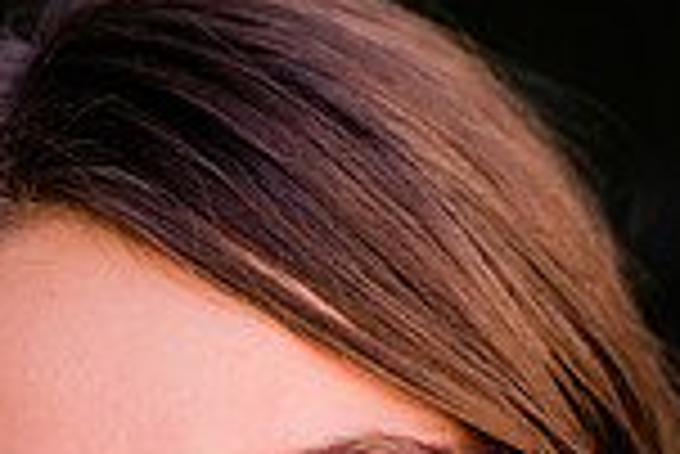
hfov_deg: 6.3
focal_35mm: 326
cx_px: 392
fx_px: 6164
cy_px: 717
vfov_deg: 4.2
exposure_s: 1/250
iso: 800
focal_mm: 85
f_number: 2.8
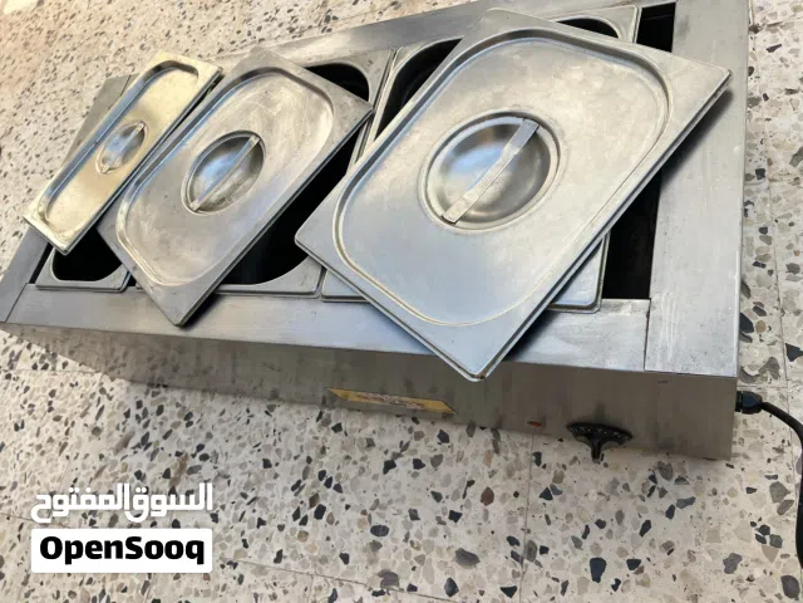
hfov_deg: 67.3
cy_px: 302
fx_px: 603
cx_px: 402
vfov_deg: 53.1
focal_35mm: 26
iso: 50
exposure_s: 1/2353
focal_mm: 5.7
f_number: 1.5
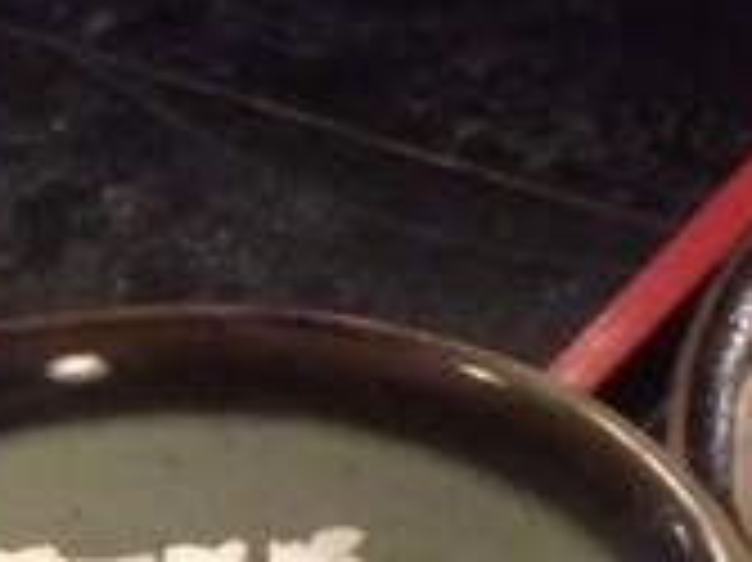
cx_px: 1522
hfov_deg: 9.4
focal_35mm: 196
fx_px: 4255
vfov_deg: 7.3
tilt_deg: -48.7
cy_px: 1059
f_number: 2.4
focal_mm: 3.3
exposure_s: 1/20
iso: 320
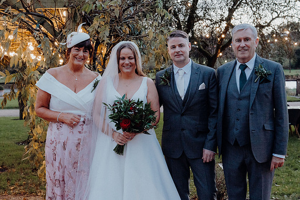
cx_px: 146
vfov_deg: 29.1
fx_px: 386
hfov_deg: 42.5
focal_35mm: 46
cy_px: 100
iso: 5000
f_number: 5
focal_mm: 45
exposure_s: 1/160
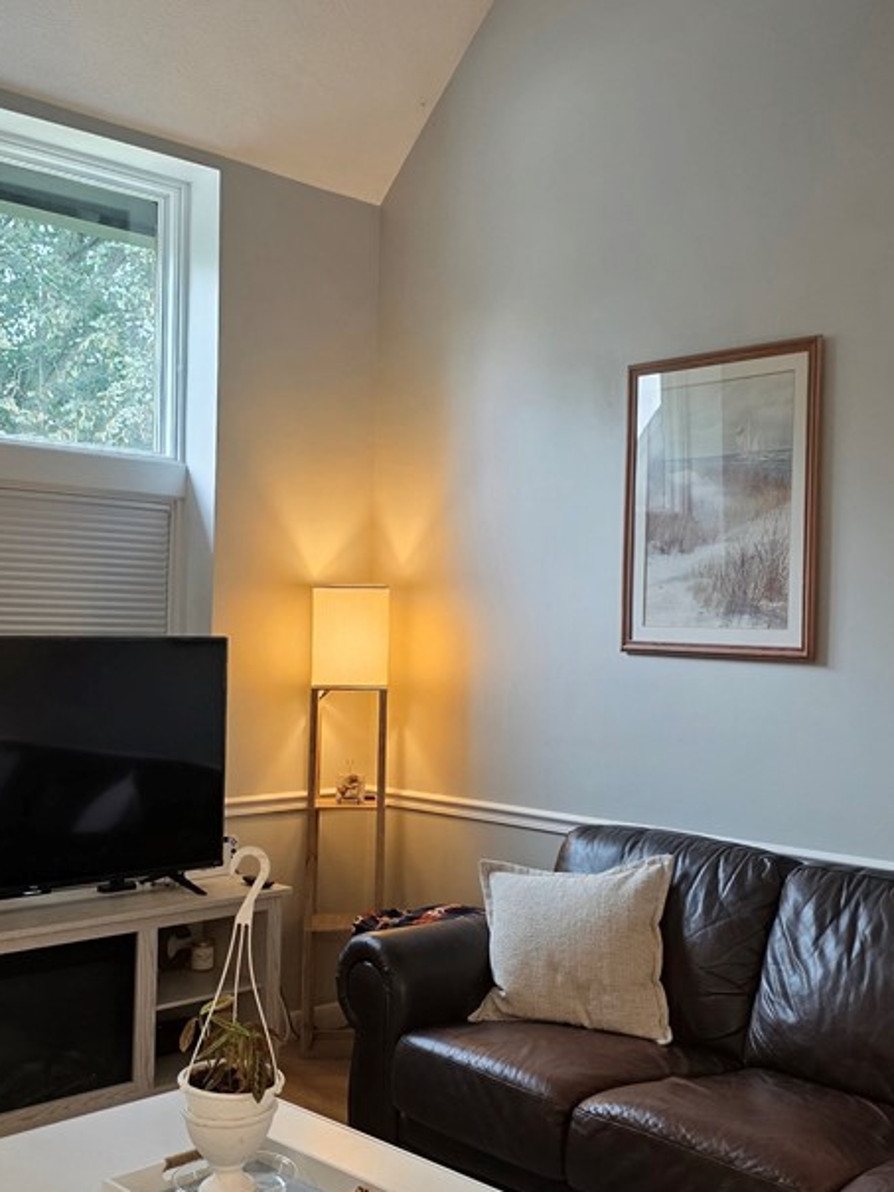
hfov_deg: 36.8
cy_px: 584
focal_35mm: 39
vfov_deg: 47.9
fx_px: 1343
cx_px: 493
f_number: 1.7
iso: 200
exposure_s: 1/120
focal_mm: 6.3
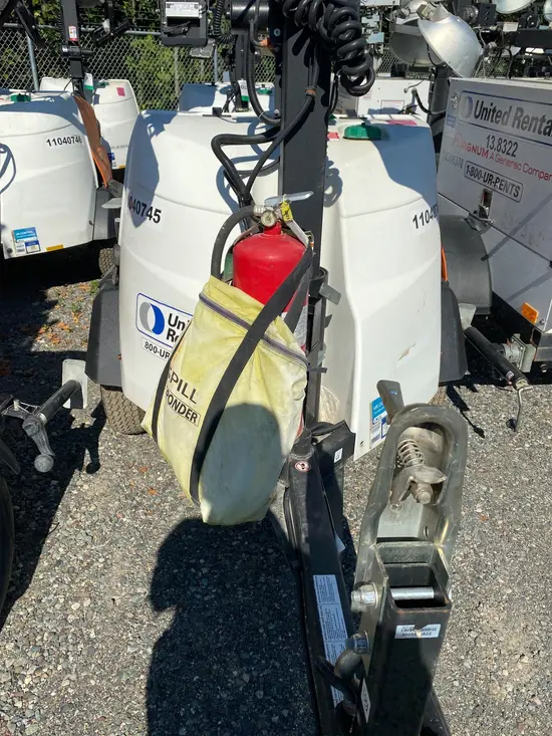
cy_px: 368
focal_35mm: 26
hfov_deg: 53.1
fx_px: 553
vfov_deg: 67.3
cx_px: 276
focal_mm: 4.25
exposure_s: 1/5236
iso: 32
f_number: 1.8
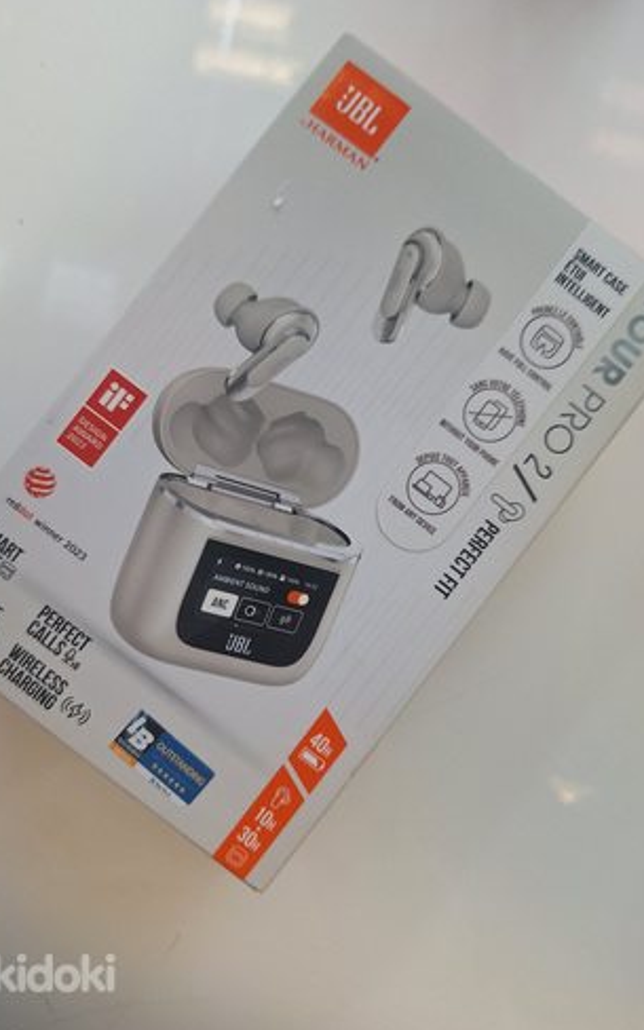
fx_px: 702
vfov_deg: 72.5
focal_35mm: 25
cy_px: 519
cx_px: 301
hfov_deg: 49.2
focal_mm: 5.54
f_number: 1.8
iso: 64
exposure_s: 1/50
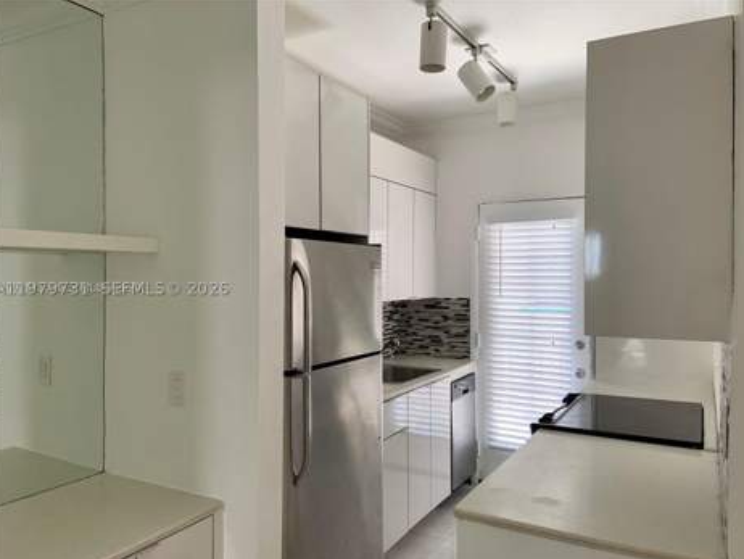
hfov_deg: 65.3
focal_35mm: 27
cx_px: 377
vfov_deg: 51.4
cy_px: 288
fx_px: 581
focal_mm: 4.25
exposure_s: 1/115
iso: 100
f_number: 1.8
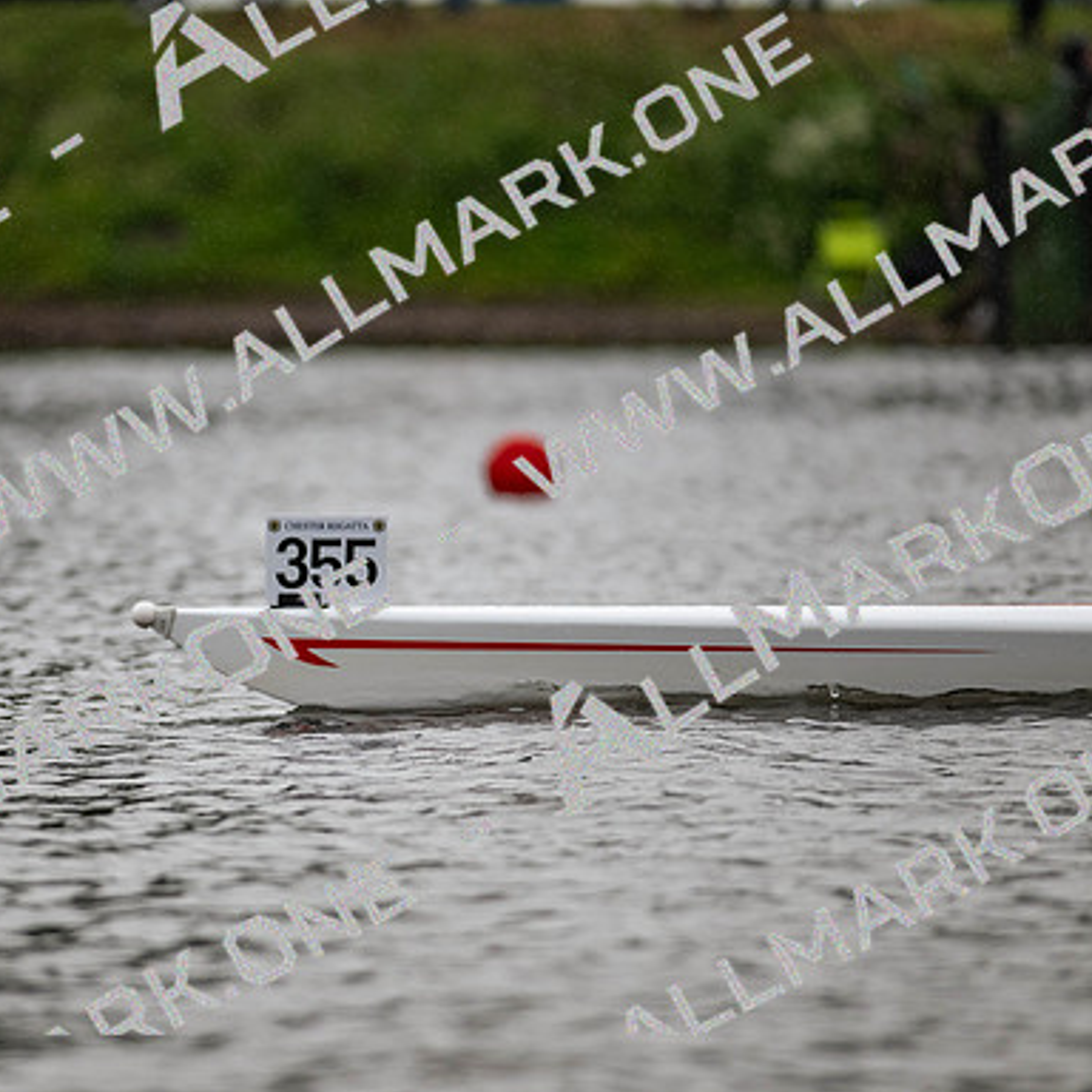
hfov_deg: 4.5
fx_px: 13741
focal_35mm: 385
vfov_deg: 4.6
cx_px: 307
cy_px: 547
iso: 640
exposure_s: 1/2000
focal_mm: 300
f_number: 4
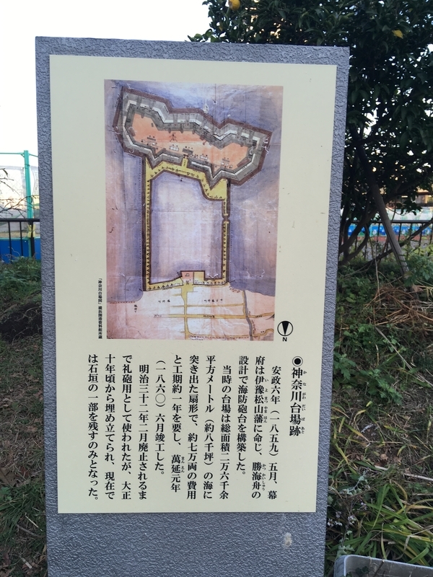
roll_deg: +0.7
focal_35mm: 29
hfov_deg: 48.2
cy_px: 288
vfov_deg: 61.7
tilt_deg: -8.6
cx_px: 216
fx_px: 484
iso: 25
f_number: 2.2
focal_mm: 4.15
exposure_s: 1/120
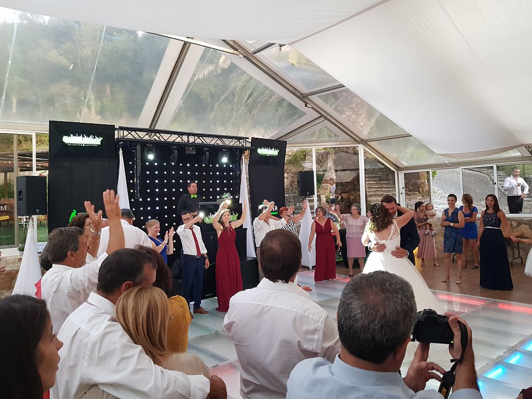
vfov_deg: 51.4
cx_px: 270
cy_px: 194
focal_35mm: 27
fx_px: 415
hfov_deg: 65.3
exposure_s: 1/50
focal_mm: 4.2
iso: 320
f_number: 1.7
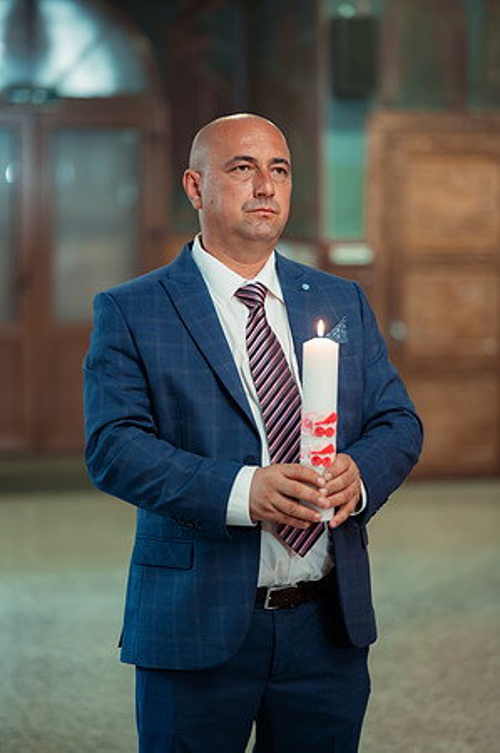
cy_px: 376
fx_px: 1775
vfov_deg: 23.9
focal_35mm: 85
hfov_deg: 16.0
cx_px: 250
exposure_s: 1/160
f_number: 1.8
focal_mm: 85
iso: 1600
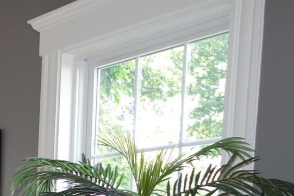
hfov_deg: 17.5
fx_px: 866
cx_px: -136
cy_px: 331
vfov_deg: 12.1
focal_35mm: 106
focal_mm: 10.4
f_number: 1.8
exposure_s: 1/60
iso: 125
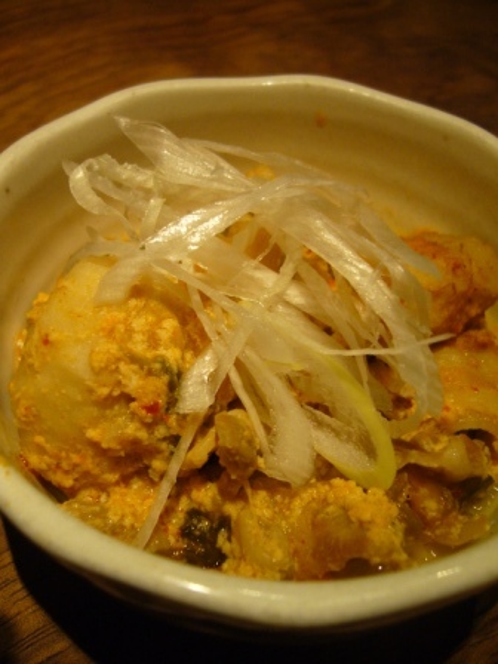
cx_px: 249
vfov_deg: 52.6
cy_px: 332
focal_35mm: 35
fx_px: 671
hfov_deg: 40.7
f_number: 2.8
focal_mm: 5.8
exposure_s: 1/15
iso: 200
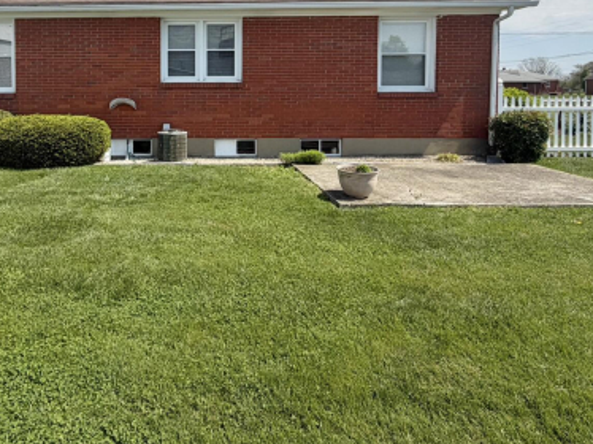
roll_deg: +0.4
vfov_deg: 51.9
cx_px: 191
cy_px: 100
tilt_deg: -1.8
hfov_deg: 67.3
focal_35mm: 25
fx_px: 428
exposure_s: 1/1211
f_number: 2.2
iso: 20
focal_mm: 2.22
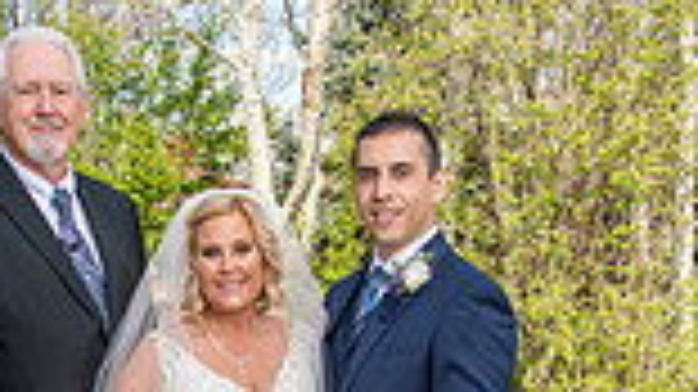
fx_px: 1350
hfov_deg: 28.8
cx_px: 248
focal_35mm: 73
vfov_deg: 15.9
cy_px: 469
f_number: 5
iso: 100
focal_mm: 24
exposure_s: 1/320
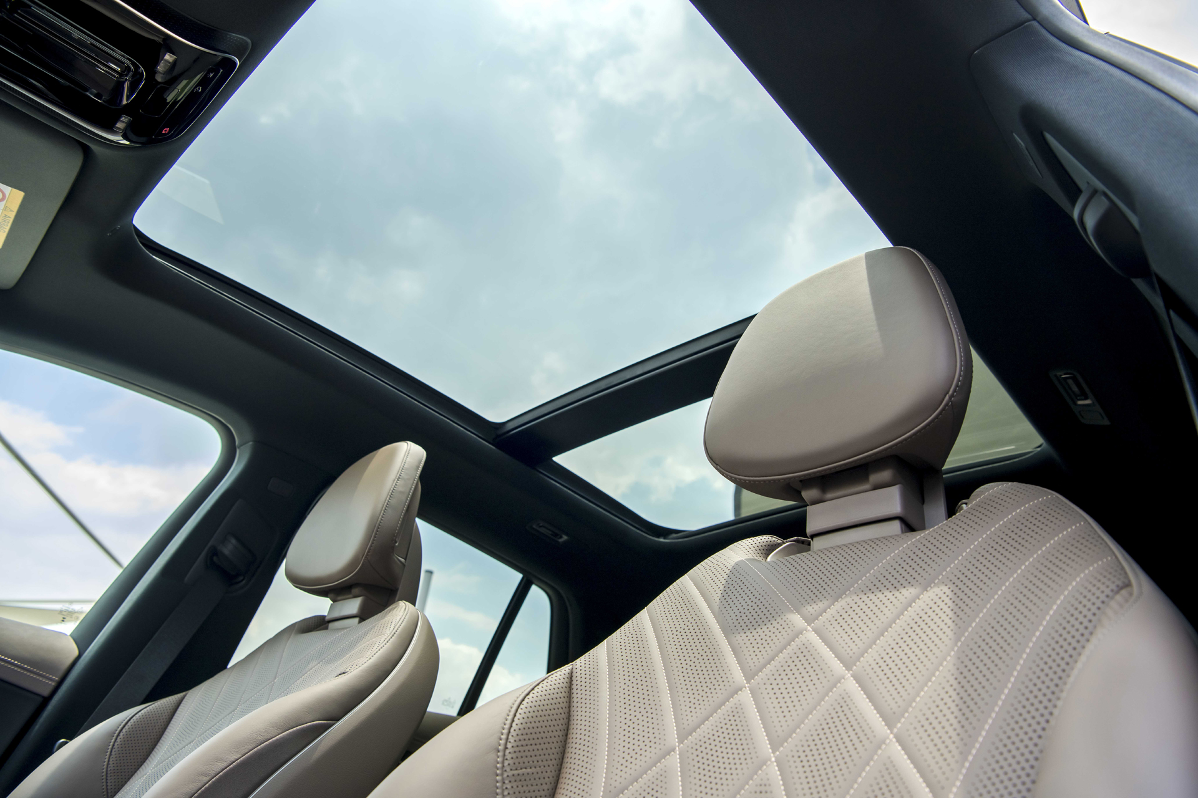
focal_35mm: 24
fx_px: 799
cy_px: 399
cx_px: 599
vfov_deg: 53.1
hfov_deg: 73.7
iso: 200
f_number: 5.6
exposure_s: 1/250
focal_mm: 24
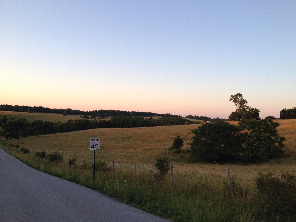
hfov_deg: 52.6
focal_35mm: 35
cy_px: 111
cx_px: 148
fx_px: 299
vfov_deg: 40.7
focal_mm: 4.28
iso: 64
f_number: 2.4
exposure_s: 1/162
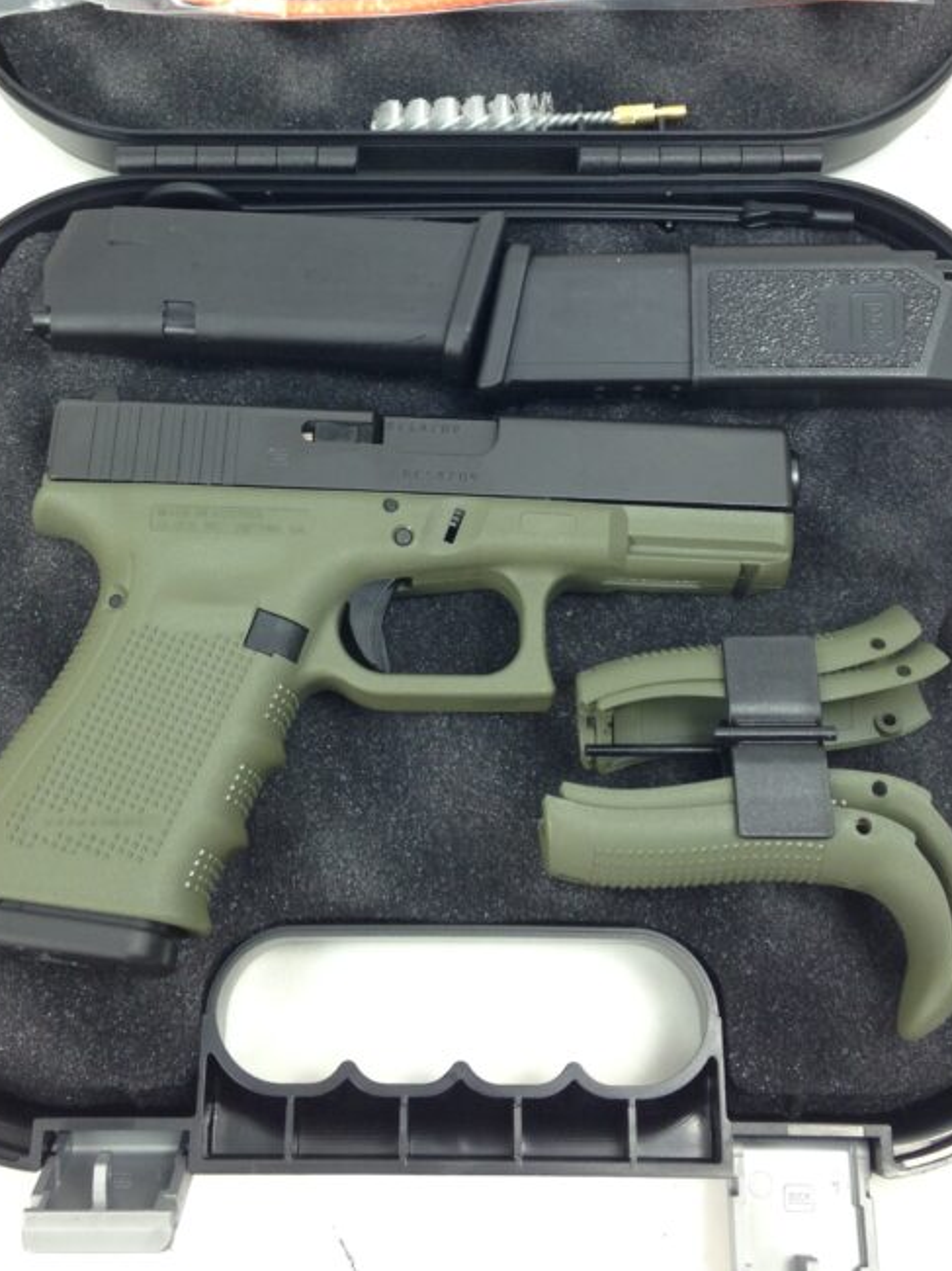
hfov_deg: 28.0
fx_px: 1908
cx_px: 473
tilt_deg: -69.8
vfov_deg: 36.2
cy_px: 360
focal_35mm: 52
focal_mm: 4.12
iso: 50
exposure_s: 1/24
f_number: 2.4
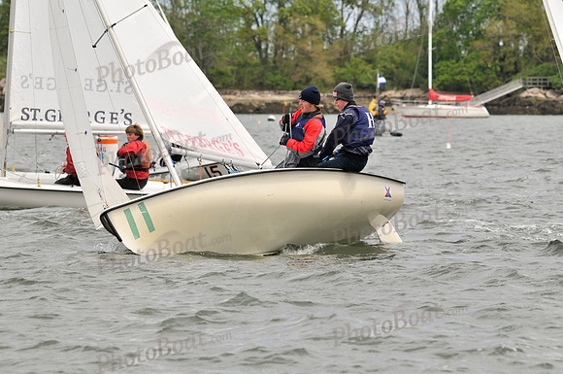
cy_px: 187
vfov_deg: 5.5
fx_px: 3865
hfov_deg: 8.3
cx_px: 282
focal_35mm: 248
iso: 200
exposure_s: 1/1000
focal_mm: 165
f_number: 8
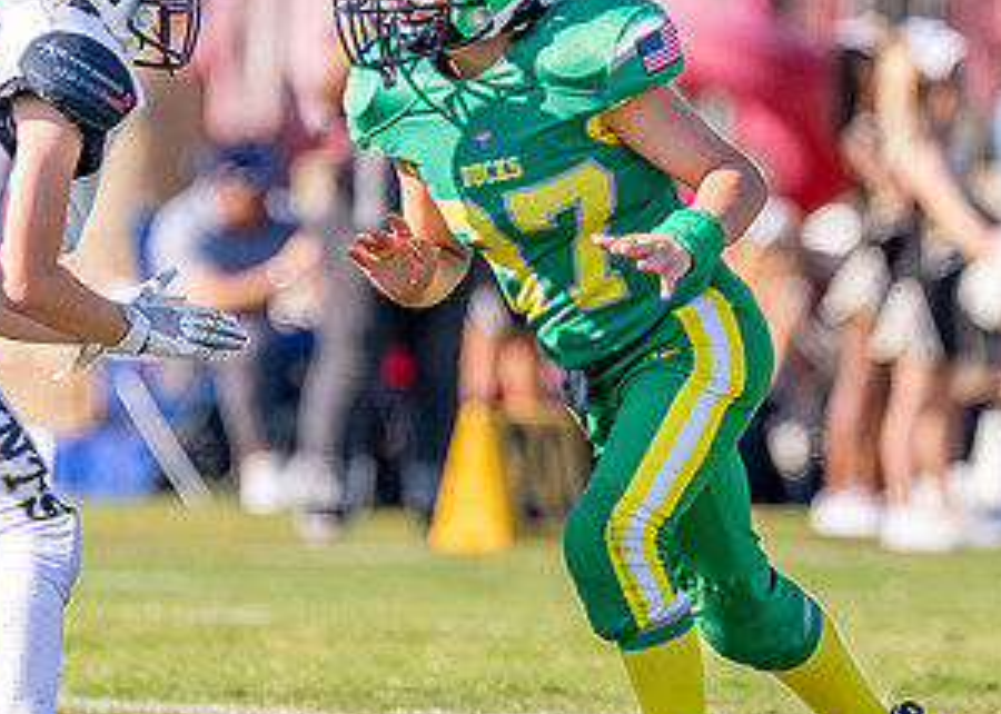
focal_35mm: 695
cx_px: 675
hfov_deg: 2.9
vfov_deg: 2.1
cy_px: 170
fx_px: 19749
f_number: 2.8
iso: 250
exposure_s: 1/4000
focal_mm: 200
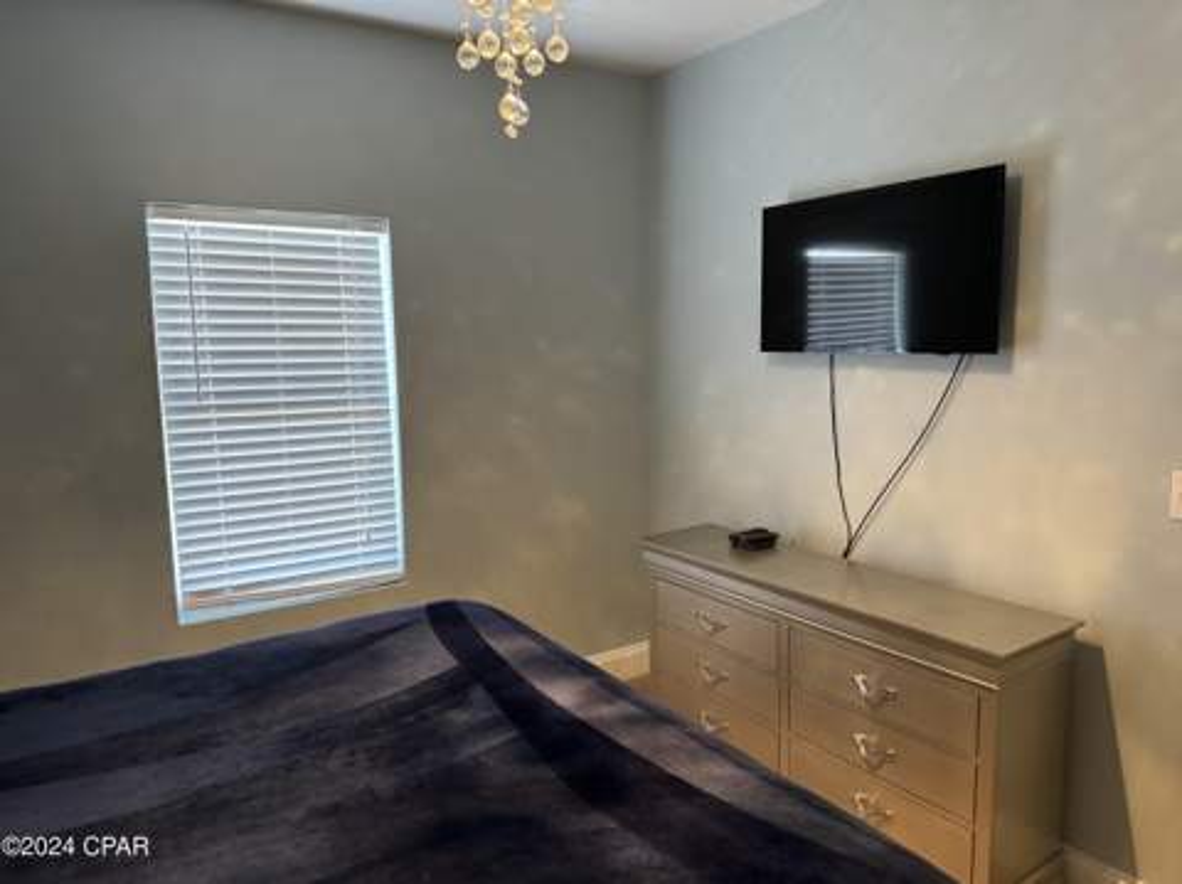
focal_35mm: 24
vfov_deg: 56.7
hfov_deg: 71.7
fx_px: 819
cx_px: 591
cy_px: 442
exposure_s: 1/60
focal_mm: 6.86
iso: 500
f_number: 1.78
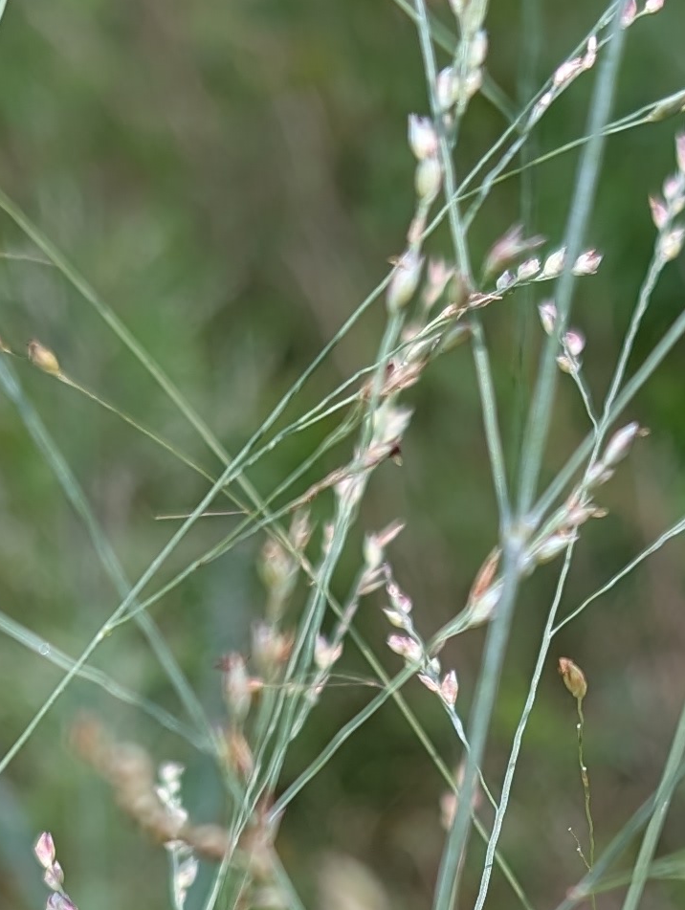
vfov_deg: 18.4
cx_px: 456
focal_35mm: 103
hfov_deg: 14.4
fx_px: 2711
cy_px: 997
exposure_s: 1/214
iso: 18
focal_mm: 6.9
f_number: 1.68
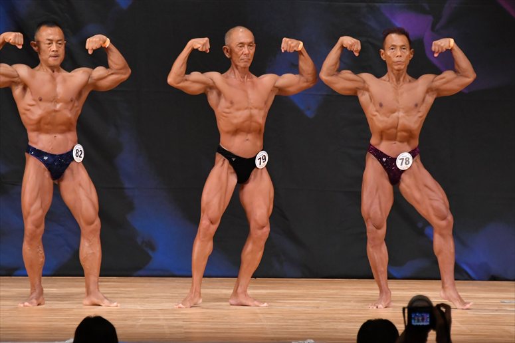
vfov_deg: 4.8
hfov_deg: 7.2
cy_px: 172
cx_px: 258
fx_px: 4075
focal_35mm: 285
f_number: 5.6
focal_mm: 190
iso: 5000
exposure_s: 1/400
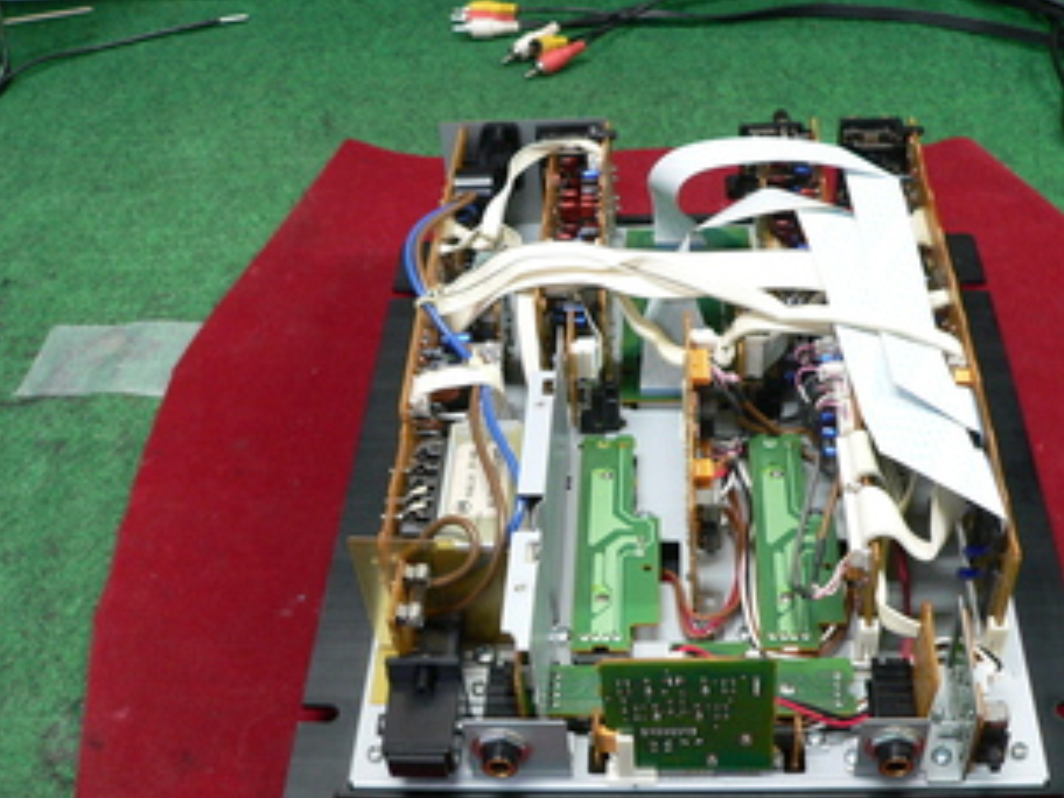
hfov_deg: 42.0
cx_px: 606
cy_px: 467
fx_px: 1383
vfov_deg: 32.1
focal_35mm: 45
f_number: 2.8
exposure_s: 1/20
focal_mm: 6
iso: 200
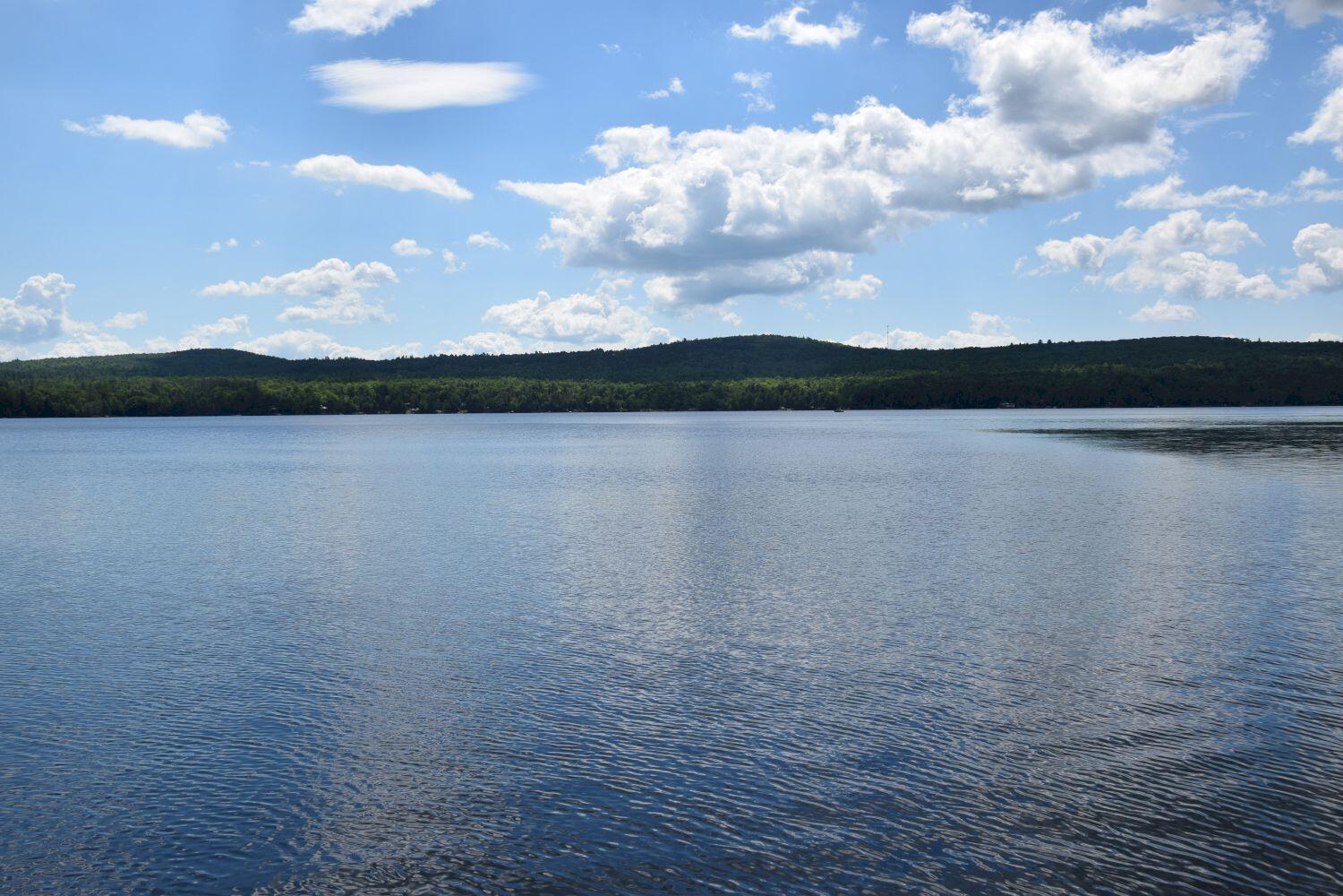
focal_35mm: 36
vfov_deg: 36.9
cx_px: 672
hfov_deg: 53.1
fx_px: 1343
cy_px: 448
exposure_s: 1/500
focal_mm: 24
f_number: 11
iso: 200
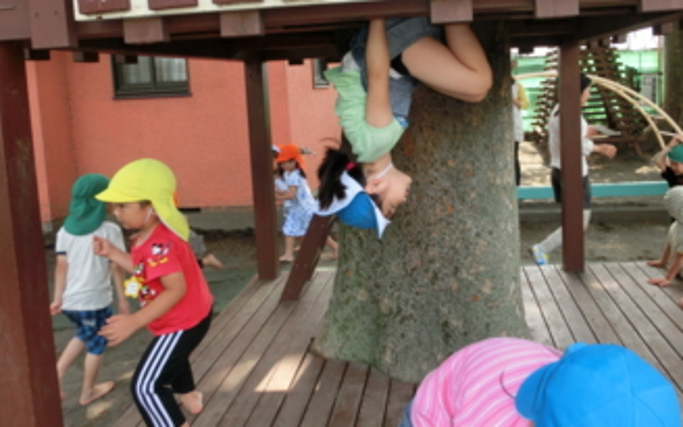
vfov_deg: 39.8
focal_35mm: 31
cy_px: 125
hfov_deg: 60.6
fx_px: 577
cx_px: 414
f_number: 3
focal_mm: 4.24
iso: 80
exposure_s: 1/160
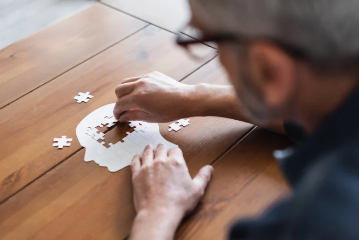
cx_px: 180
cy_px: 120
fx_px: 499
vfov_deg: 27.0
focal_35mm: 50
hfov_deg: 39.6
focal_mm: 50
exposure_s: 1/200
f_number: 2.8
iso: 320
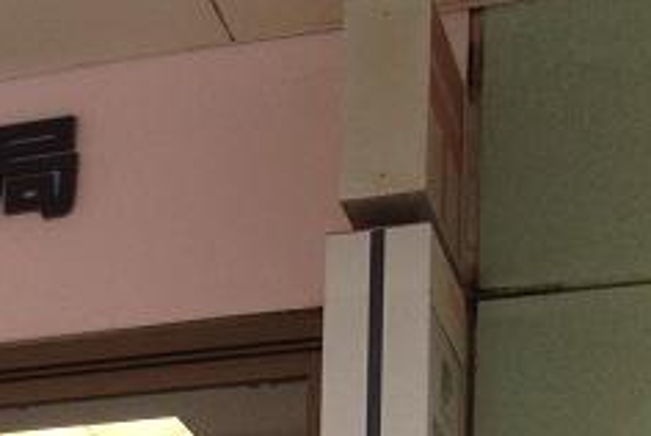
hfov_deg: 12.2
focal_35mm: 151
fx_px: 2734
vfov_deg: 8.5
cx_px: -596
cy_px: 967
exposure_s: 1/235
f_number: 2.4
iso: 64
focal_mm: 4.28
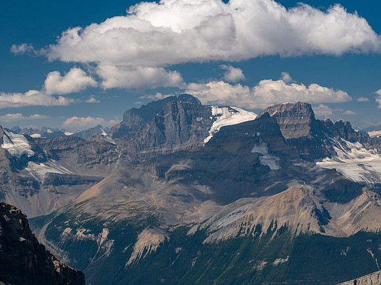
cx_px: 190
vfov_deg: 15.1
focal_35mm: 98
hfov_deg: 20.0
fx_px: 1079
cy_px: 142
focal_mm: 49
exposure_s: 1/400
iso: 200
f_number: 8
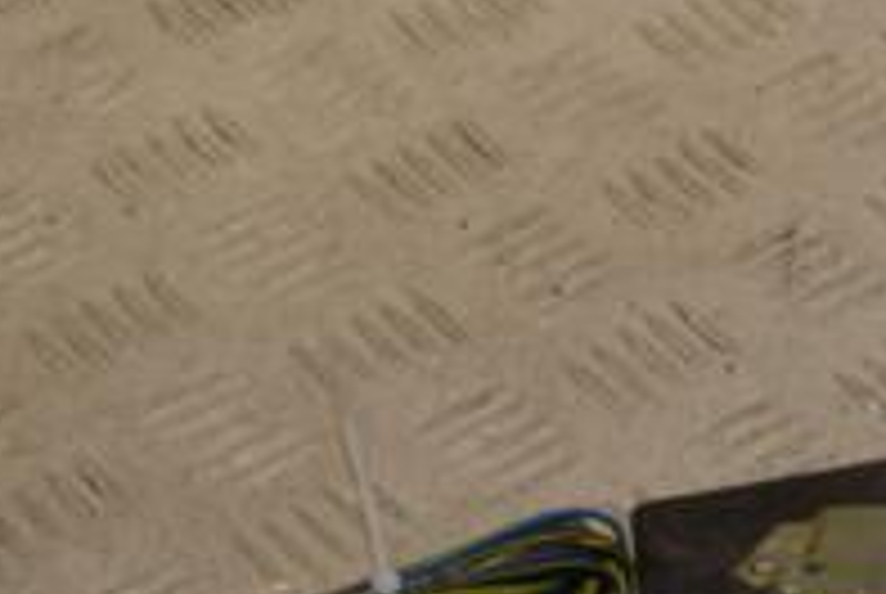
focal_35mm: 146
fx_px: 3599
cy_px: 590
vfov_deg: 9.4
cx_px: 953
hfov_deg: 13.8
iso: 800
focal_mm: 32
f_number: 9
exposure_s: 1/200
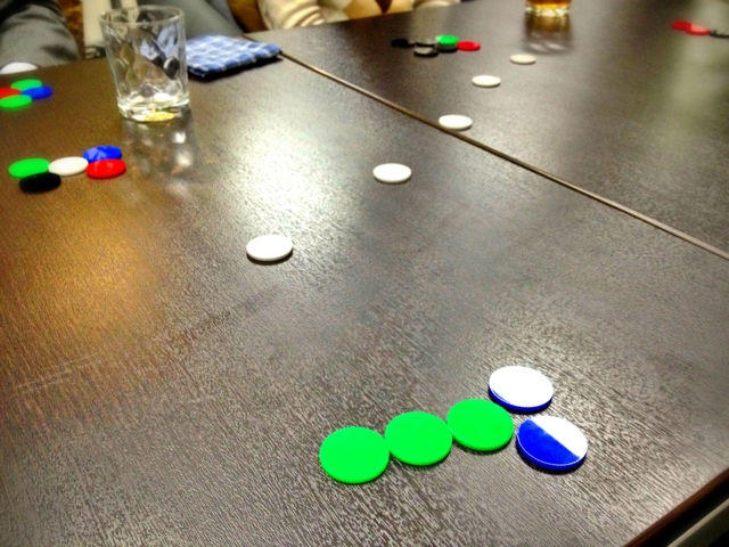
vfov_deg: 40.7
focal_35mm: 35
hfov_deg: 52.6
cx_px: 364
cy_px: 274
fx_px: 737
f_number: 2.4
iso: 250
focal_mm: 4.28
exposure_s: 1/20
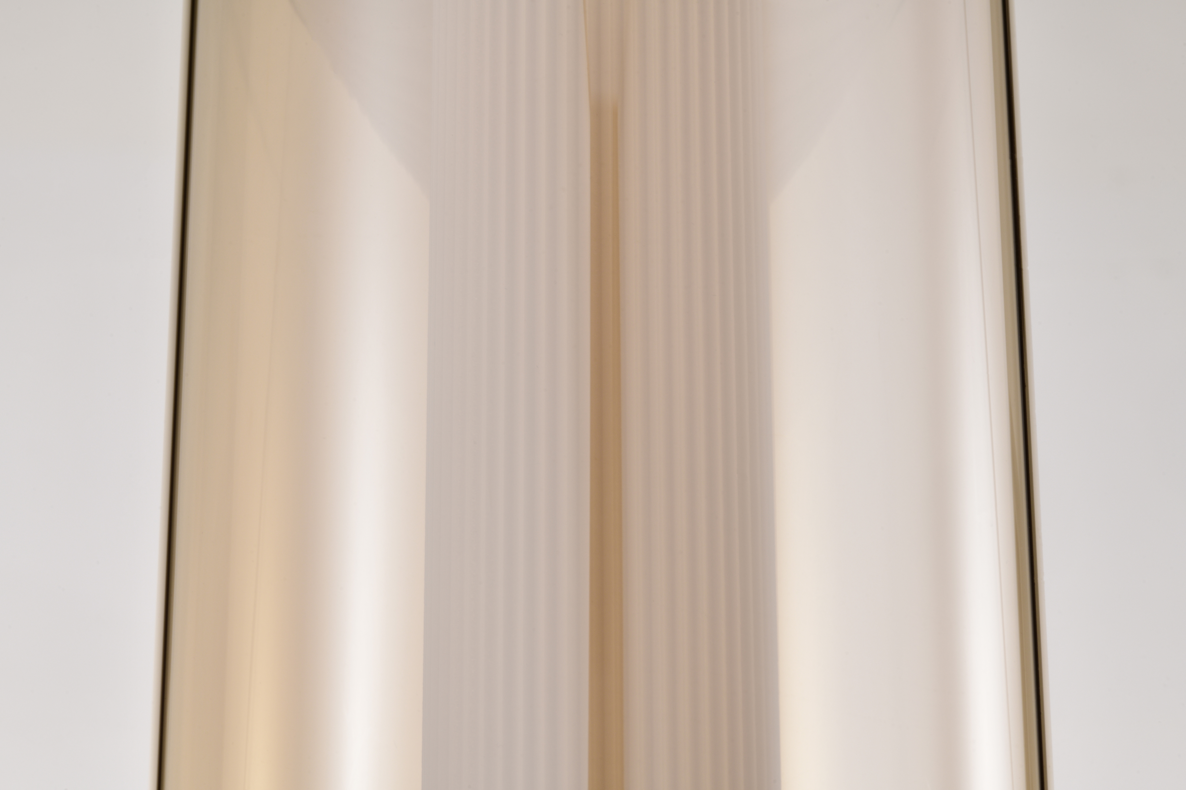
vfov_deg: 13.7
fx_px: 3294
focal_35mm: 100
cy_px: 395
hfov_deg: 20.4
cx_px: 593
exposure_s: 1/30
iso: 160
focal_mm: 100
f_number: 20
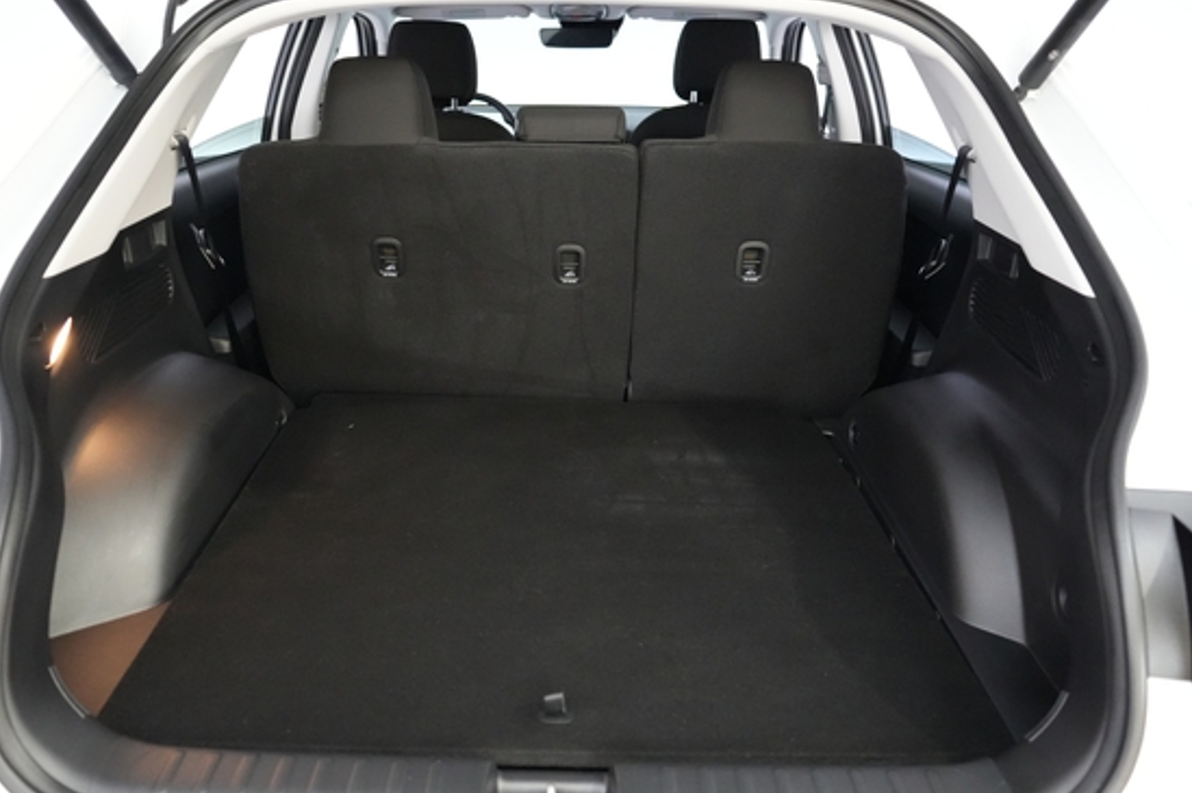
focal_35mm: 28
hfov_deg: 65.5
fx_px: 926
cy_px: 430
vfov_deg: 46.3
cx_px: 560
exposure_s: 1/160
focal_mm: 24
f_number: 2.8
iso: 8000
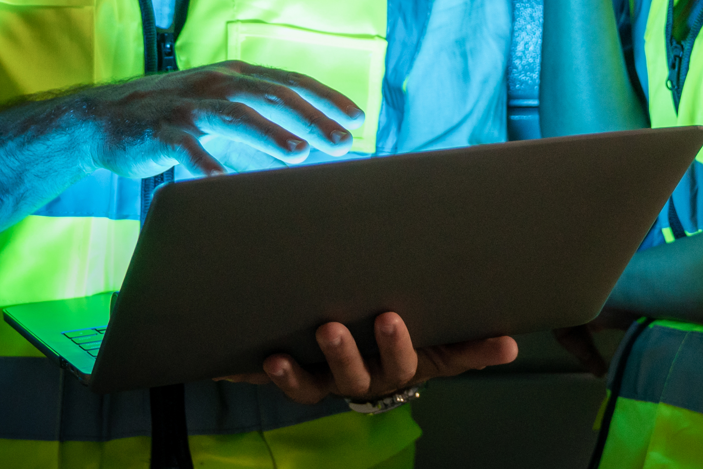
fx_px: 2441
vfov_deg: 10.7
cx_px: 431
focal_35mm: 125
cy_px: -127
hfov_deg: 16.4
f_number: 3.2
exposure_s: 1/160
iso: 800
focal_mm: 35
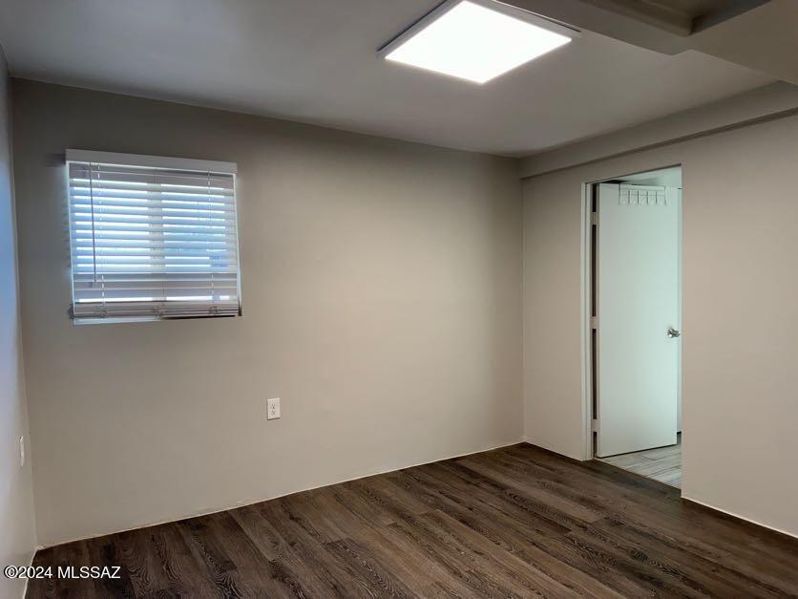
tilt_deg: -2.9
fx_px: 553
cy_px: 300
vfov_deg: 56.8
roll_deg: +2.3
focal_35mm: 24
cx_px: 399
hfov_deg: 71.6
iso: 160
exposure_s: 1/120
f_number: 1.78
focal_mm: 6.76
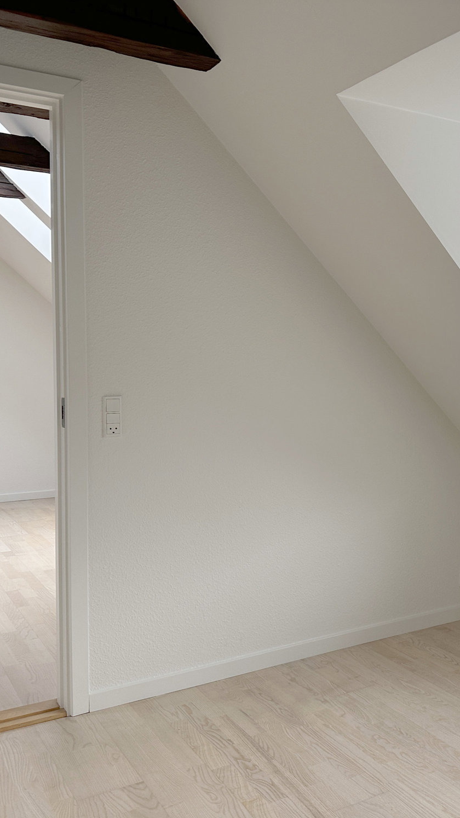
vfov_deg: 56.6
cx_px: 342
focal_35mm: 35
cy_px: 410
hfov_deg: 33.1
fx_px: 759
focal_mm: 6.86
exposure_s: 1/121
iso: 100
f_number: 1.78
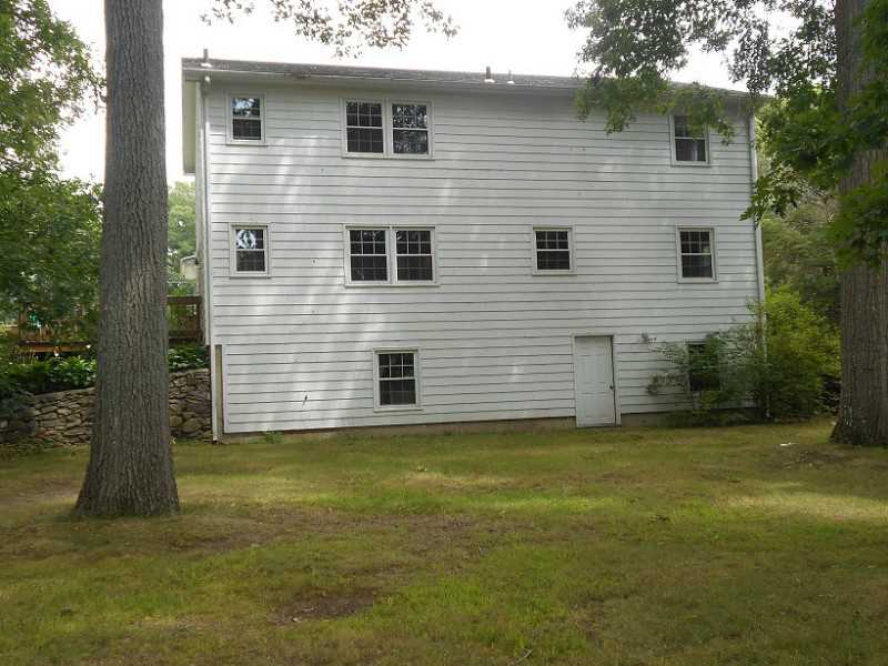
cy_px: 333
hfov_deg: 50.1
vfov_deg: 38.7
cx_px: 444
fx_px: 949
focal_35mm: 37
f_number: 3.9
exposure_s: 1/80
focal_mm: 6.7
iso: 80
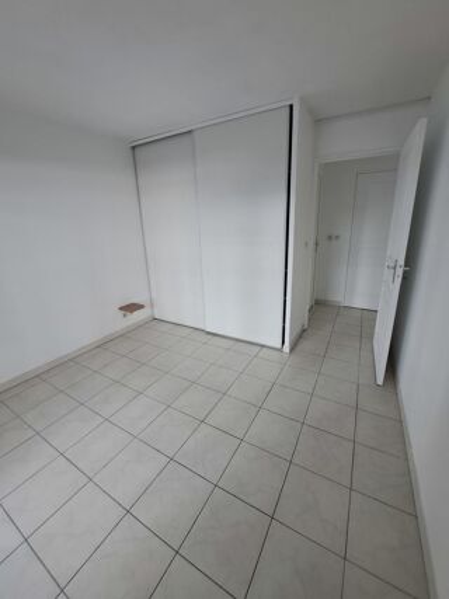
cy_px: 300
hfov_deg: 89.9
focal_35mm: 13
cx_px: 224
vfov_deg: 106.2
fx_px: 225
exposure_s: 1/50
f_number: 2.2
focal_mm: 1.74
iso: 50
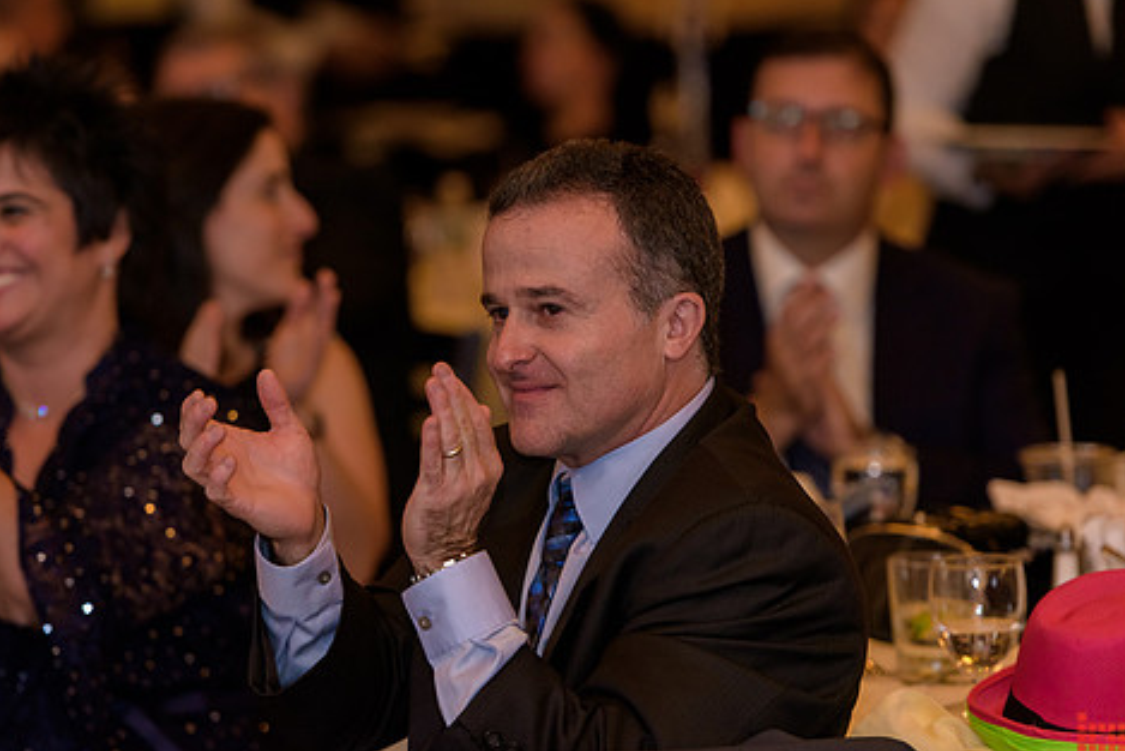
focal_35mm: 198
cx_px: 552
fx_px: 6189
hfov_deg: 10.4
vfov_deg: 6.9
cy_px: 373
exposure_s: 1/125
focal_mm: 160
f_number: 3.2
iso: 1600
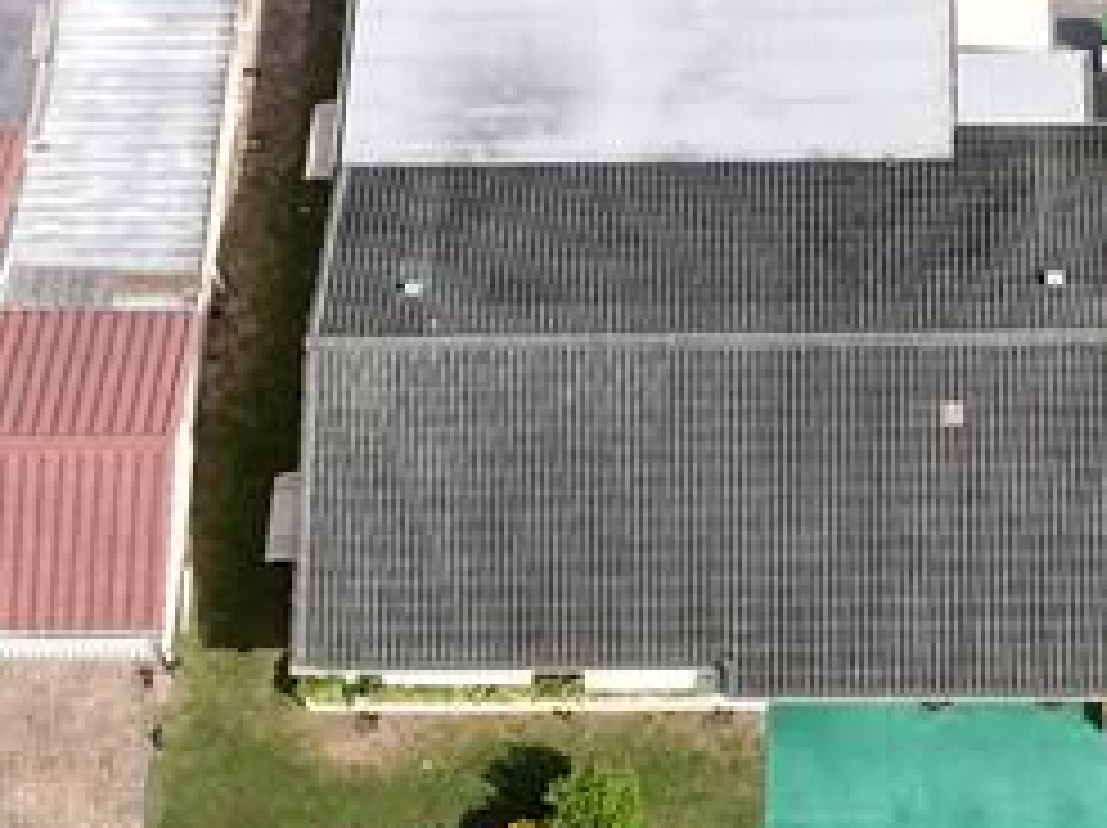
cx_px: 742
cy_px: 392
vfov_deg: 14.8
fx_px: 3195
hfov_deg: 19.6
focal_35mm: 100
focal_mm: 4.5
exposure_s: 1/640
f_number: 2.8
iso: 100
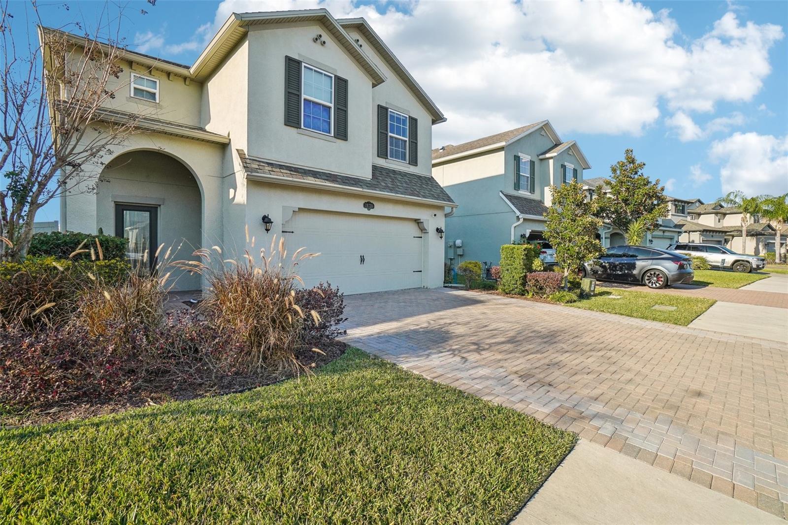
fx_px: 328
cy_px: 262
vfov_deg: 77.3
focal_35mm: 15
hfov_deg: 100.4
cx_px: 394
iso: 400
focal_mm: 10
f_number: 8
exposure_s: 1/400
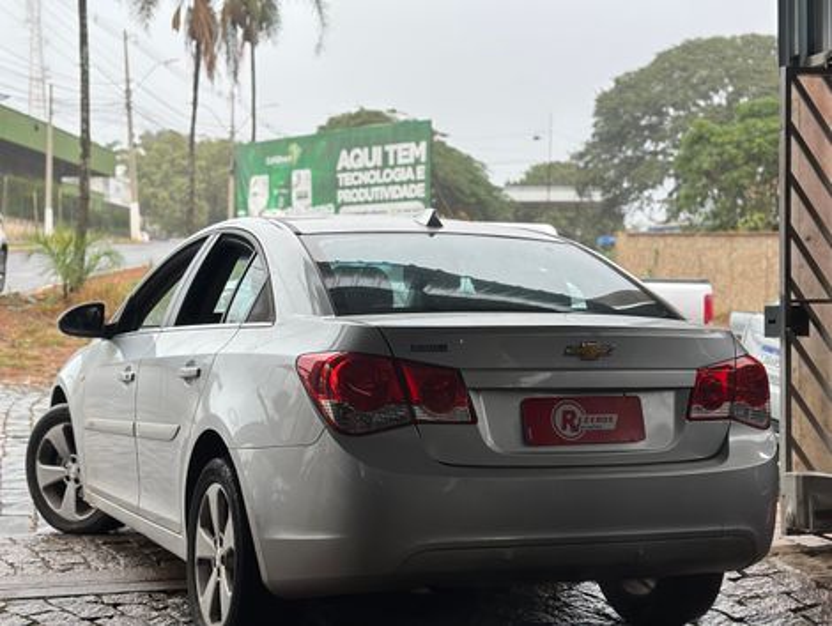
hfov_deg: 39.6
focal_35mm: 48
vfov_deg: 30.3
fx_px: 1155
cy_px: 313
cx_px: 416
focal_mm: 6.86
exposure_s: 1/797
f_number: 1.78
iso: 80
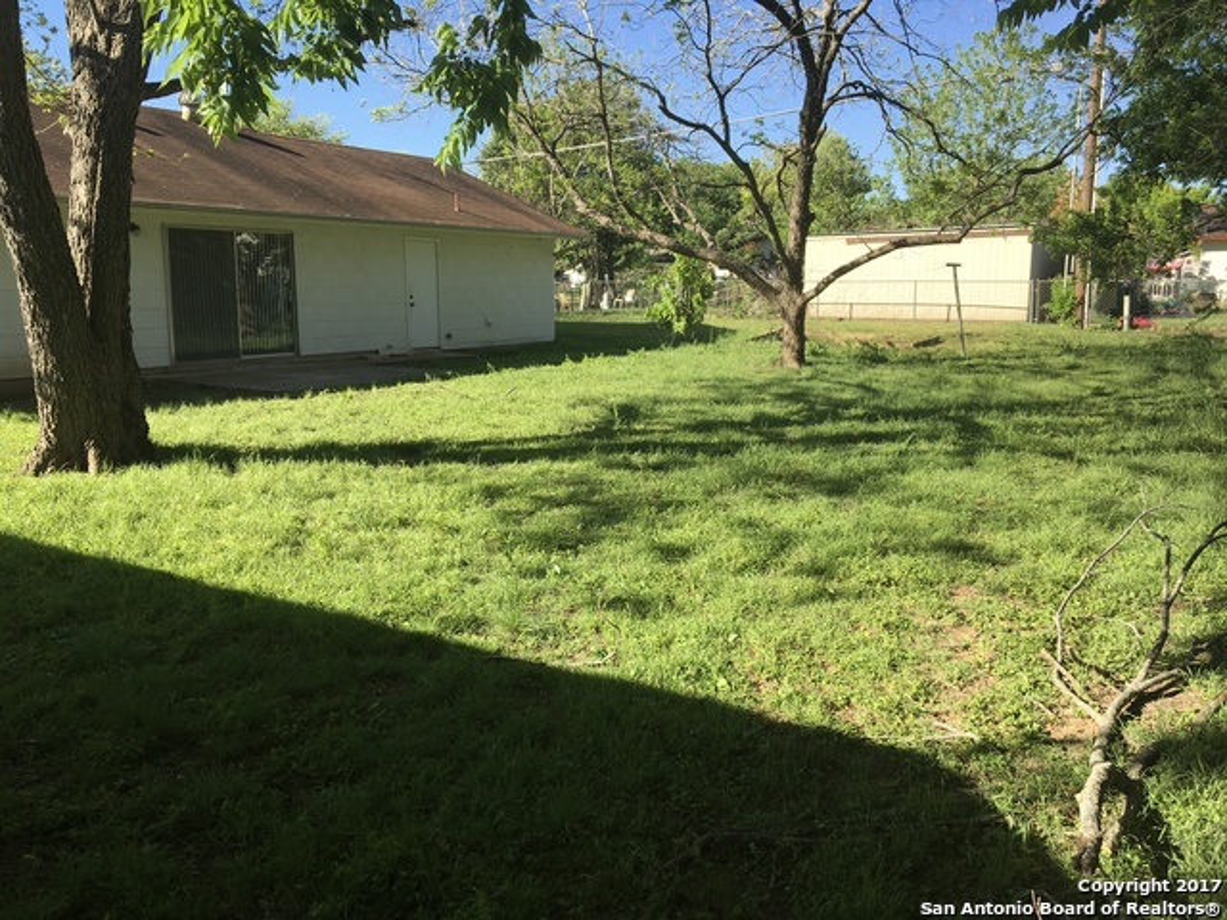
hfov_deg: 61.7
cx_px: 614
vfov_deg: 48.2
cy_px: 460
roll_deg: -0.9
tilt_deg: -9.3
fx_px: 1028
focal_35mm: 29
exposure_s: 1/905
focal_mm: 4.15
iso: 25
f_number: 2.2
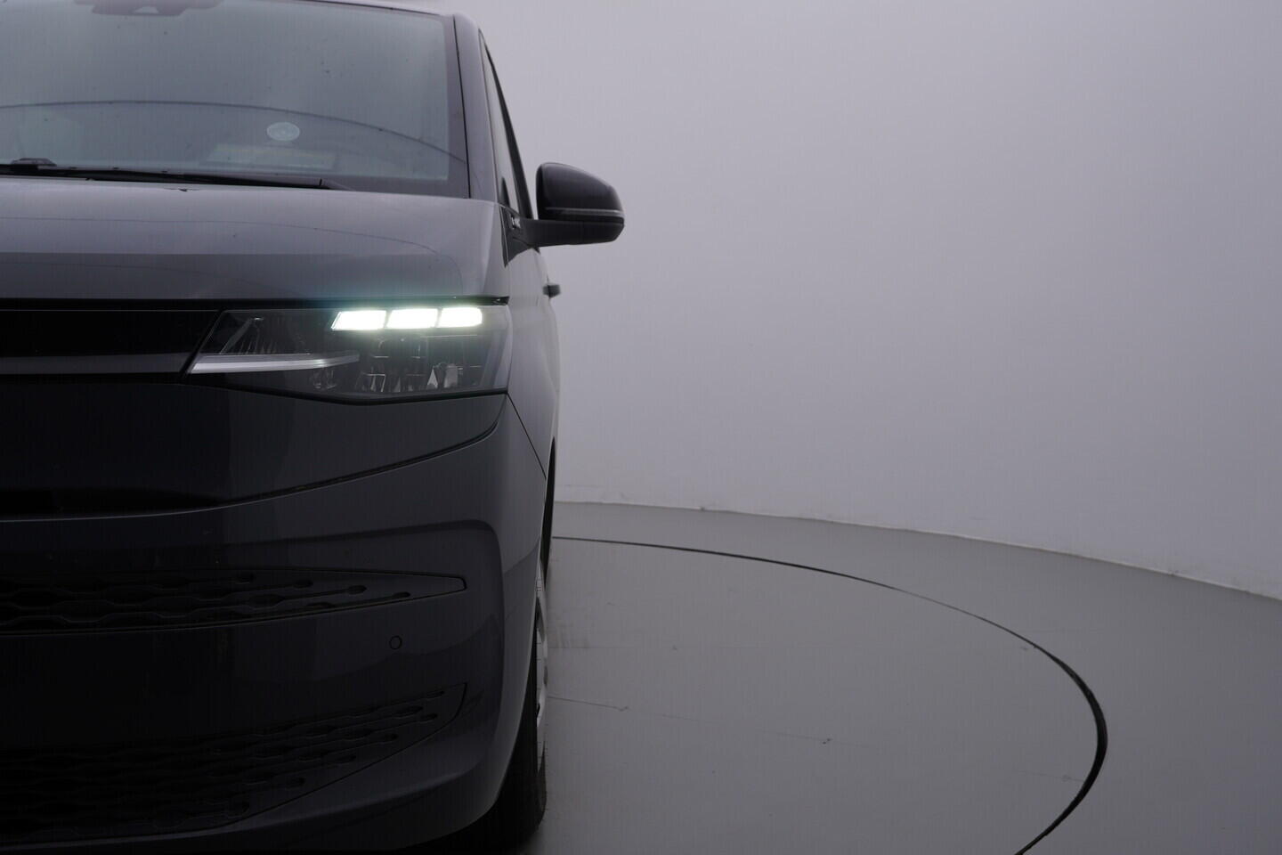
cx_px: 641
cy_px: 428
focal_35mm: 36
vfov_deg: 36.9
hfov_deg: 53.1
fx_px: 1282
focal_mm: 24
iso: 125
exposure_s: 1/125
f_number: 5
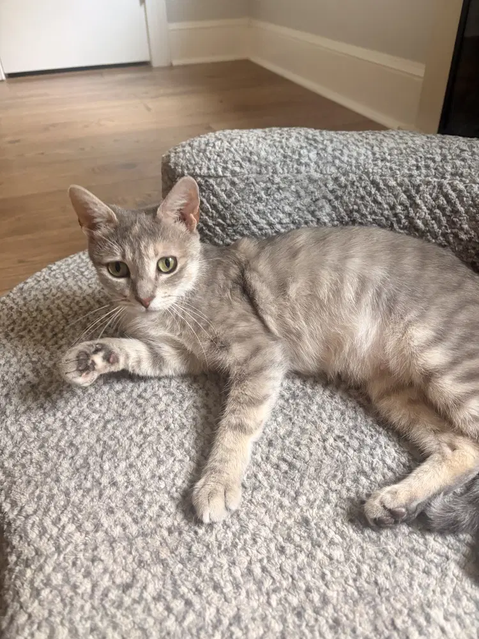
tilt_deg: -36.3
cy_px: 320
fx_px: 480
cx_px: 240
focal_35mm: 26
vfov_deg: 67.3
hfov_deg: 53.1
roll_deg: +0.7
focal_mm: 5.96
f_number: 1.6
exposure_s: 1/60
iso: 320
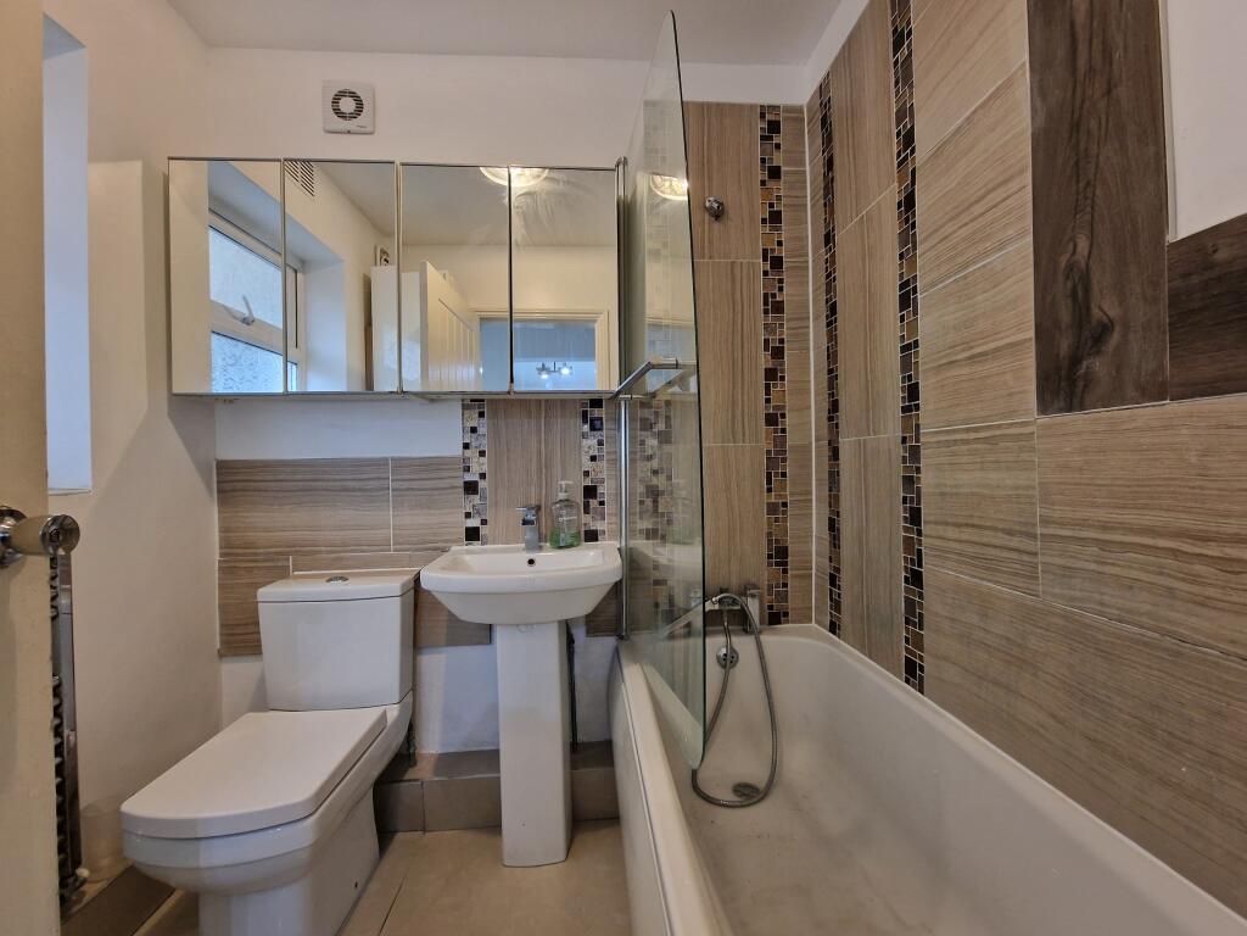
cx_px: 624
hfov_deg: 106.2
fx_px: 468
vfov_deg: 89.9
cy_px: 468
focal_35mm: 13
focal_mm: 2.2
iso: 400
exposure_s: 1/33
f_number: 2.2
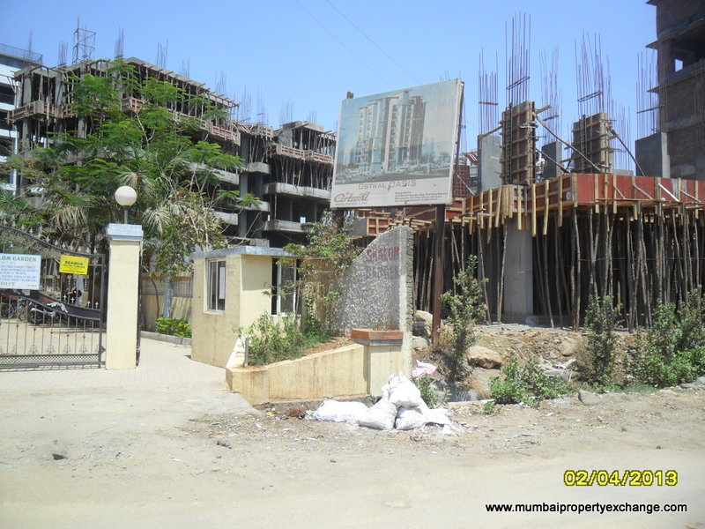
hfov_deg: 65.3
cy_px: 264
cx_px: 352
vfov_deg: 51.4
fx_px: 550
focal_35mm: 27
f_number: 3.5
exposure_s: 1/1000
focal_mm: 4.9
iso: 100
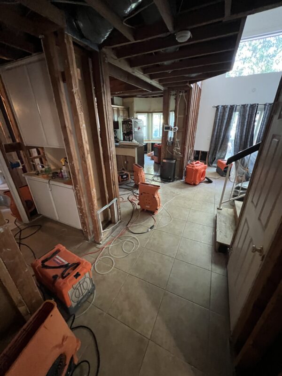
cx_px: 141
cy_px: 188
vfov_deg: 106.2
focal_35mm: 13
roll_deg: +0.7
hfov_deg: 89.9
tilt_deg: -22.9
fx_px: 141
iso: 1000
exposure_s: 1/30
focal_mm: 1.57
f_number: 1.8
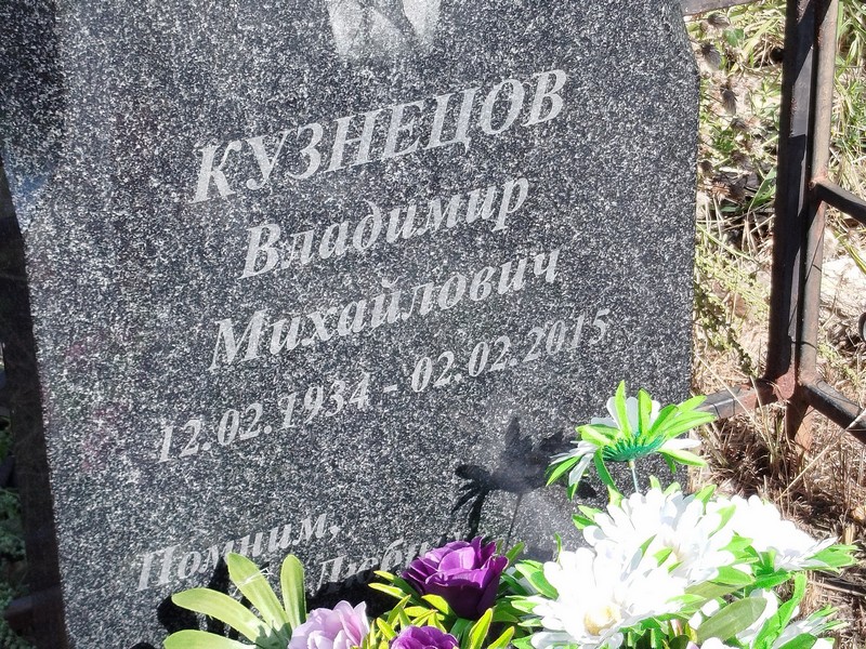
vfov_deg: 45.4
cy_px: 324
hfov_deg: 58.4
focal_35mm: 31
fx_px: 776
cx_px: 433
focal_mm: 5.31
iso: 50
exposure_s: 1/304
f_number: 1.7
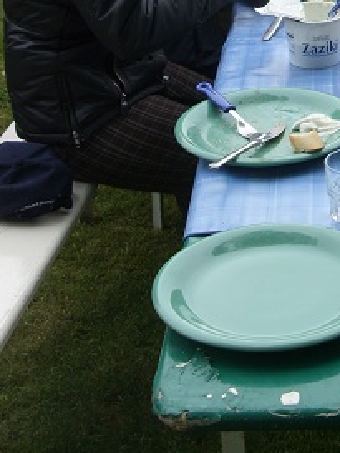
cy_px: 6
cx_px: 388
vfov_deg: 20.9
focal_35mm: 91
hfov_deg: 15.7
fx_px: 1191
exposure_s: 1/323
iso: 50
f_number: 2.8
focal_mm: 6.3
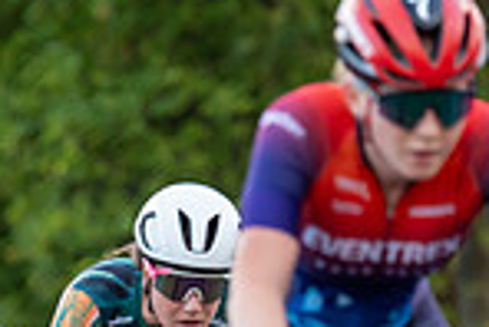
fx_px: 8430
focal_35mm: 620
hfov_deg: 3.3
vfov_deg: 2.2
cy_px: 378
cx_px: -215
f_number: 3.2
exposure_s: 1/1000
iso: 1000
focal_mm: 149
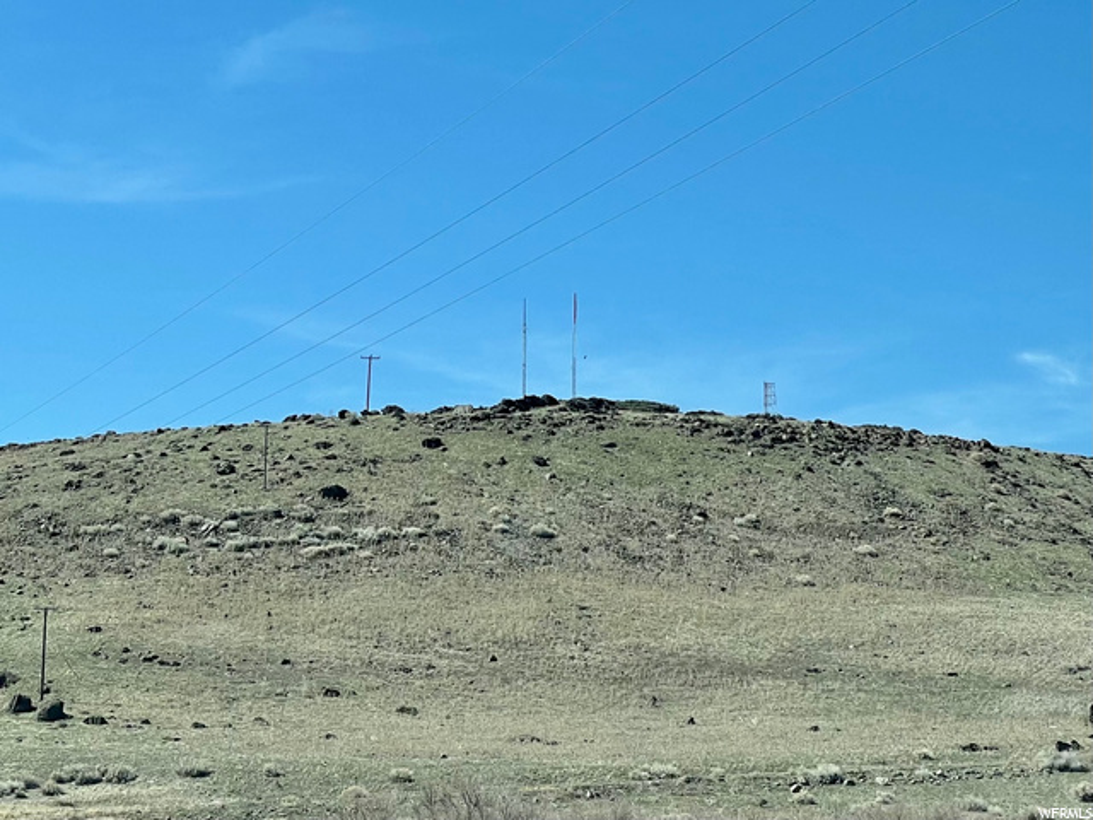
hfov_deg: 36.8
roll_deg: -1.5
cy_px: 410
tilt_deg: +10.1
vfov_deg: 28.0
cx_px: 546
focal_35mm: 52
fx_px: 1642
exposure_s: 1/1653
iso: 25
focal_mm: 6
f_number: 2
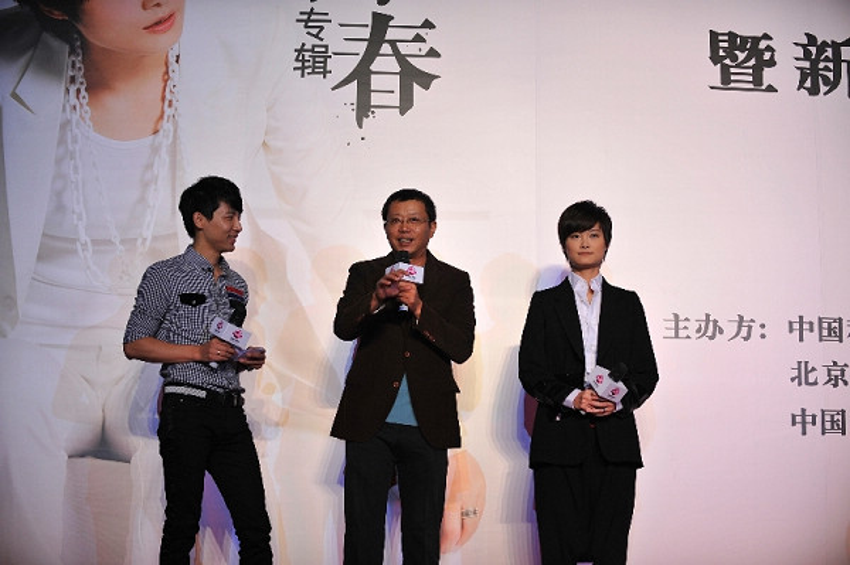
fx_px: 1651
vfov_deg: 19.4
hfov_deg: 28.9
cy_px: 282
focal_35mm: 70
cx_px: 425
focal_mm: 70
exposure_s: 1/1000
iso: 1000
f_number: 2.8
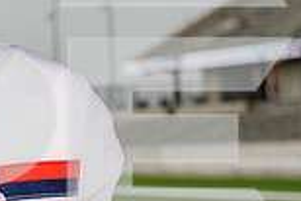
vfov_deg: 6.8
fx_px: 1699
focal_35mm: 203
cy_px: 141
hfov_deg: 9.7
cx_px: -205
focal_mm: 54
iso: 1000
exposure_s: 1/1600
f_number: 6.3
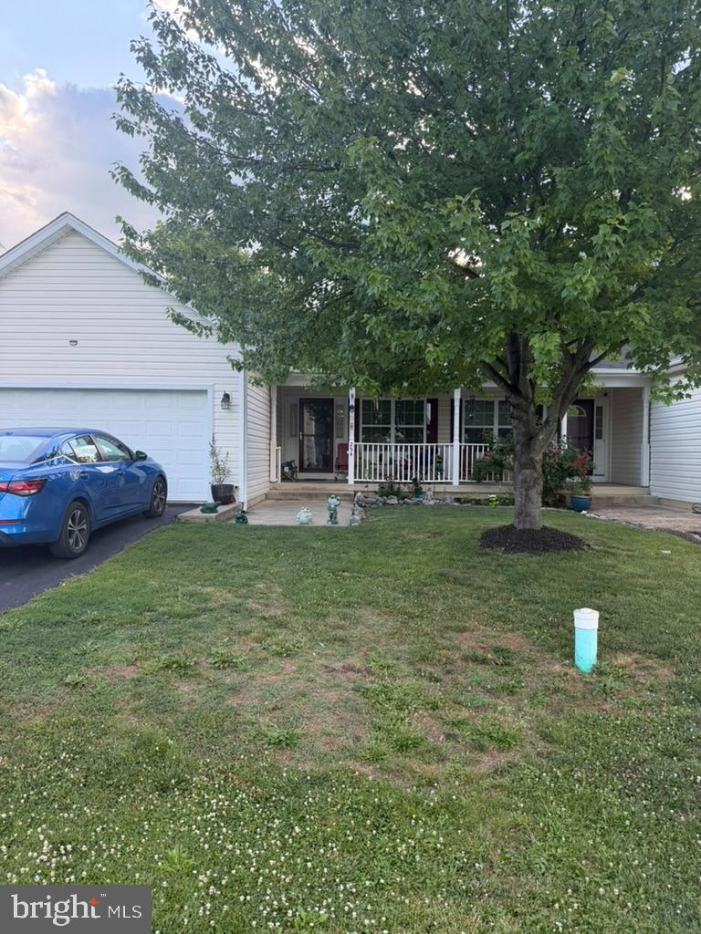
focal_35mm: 24
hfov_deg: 56.8
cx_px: 350
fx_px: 648
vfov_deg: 71.6
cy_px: 467
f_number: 1.78
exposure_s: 1/329
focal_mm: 6.76
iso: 100
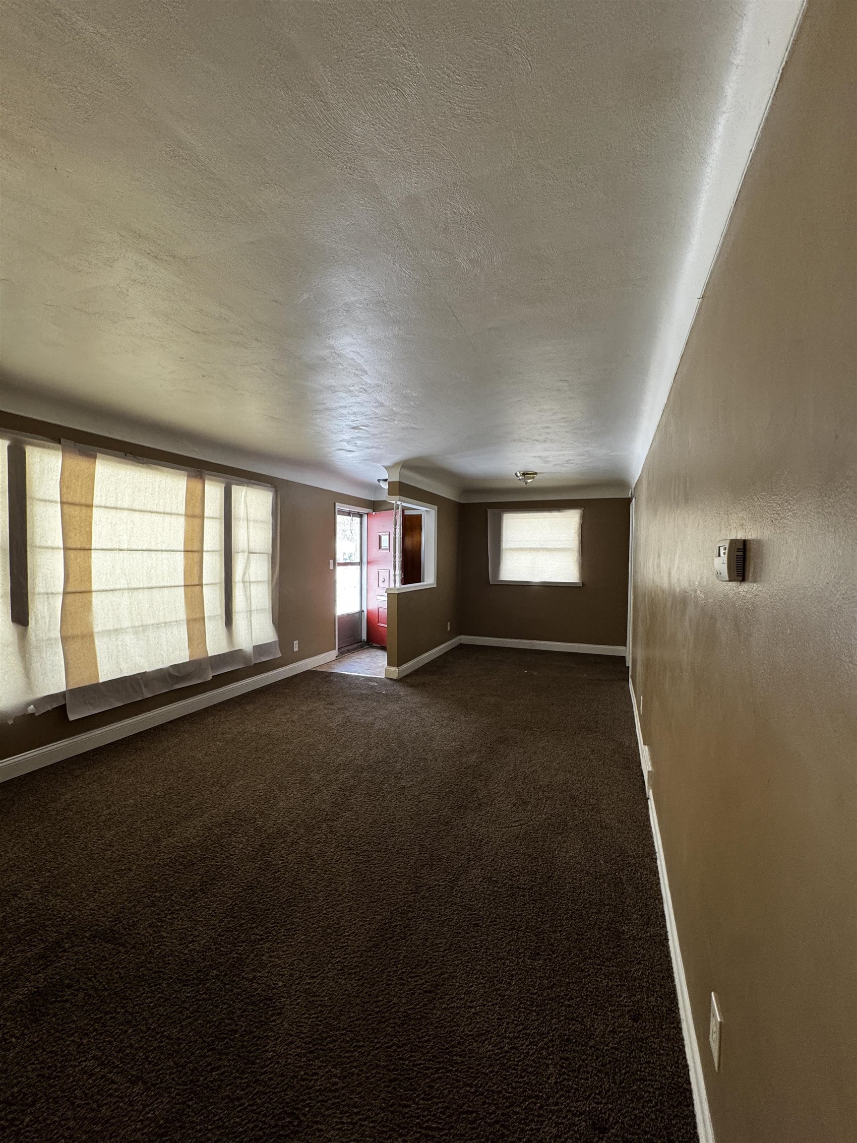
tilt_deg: -1.7
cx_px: 428
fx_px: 462
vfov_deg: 102.1
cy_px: 572
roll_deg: +1.6
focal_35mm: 14
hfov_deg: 85.7
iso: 200
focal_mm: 2.22
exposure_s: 1/120
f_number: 2.2
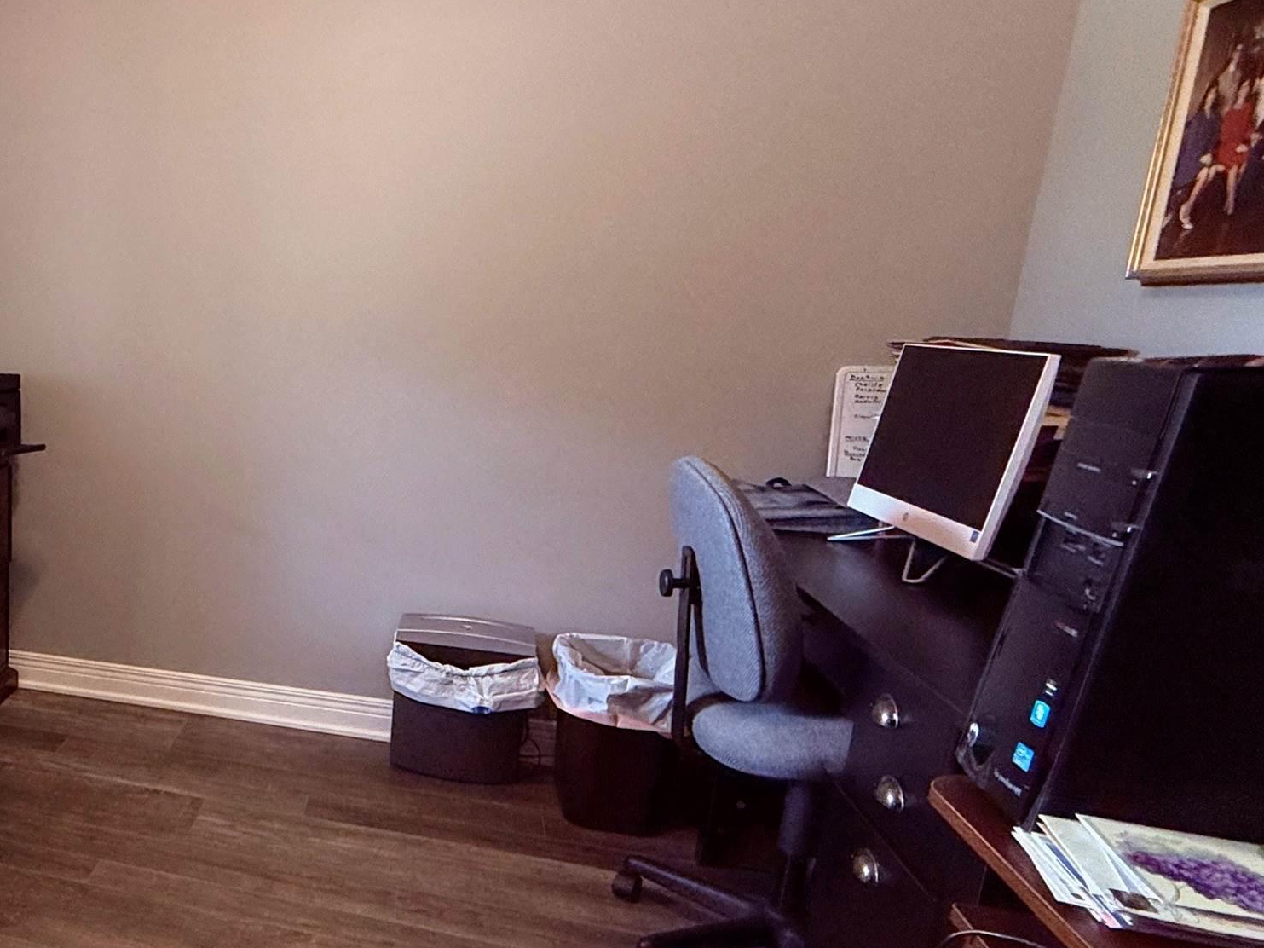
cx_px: 1
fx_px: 1059
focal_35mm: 29
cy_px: 564
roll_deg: +0.7
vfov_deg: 48.0
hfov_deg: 50.1
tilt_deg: -14.3
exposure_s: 1/89
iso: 320
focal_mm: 2.22
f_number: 2.2
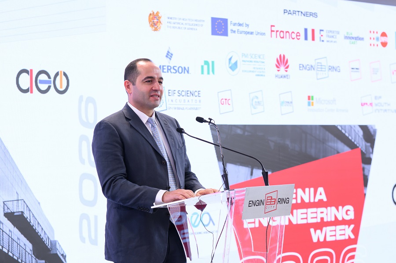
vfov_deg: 10.3
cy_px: 125
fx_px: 1465
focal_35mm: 133
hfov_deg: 15.4
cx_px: 190
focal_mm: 85
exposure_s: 1/160
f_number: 3.5
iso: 800
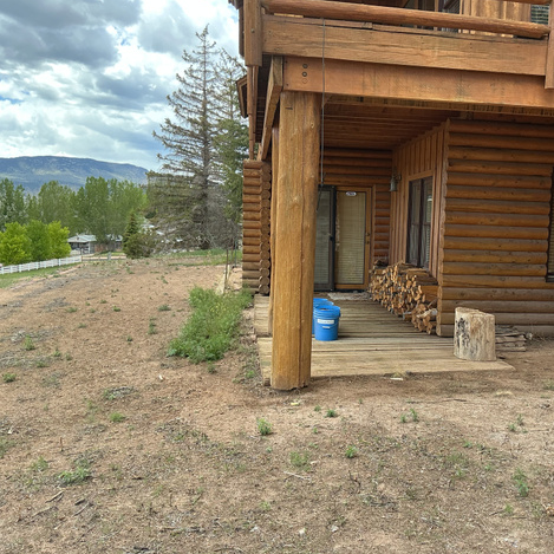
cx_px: 369
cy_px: 272
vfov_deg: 47.2
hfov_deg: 46.5
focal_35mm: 35
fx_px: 634
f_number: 1.8
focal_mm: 3
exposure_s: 1/351
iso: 25
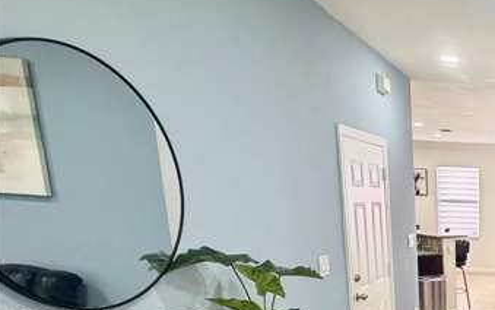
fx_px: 472
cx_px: 578
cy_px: 322
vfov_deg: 32.8
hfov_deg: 40.8
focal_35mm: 35
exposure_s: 1/60
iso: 250
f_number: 2.2
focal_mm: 2.22
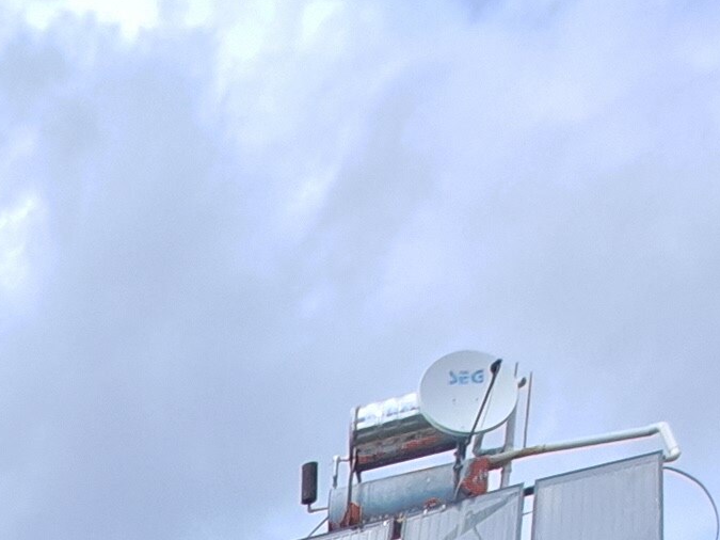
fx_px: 1601
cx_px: -521
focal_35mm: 77
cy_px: 1594
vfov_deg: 11.5
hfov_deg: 19.8
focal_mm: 1.74
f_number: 2.2
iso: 50
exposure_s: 1/1311
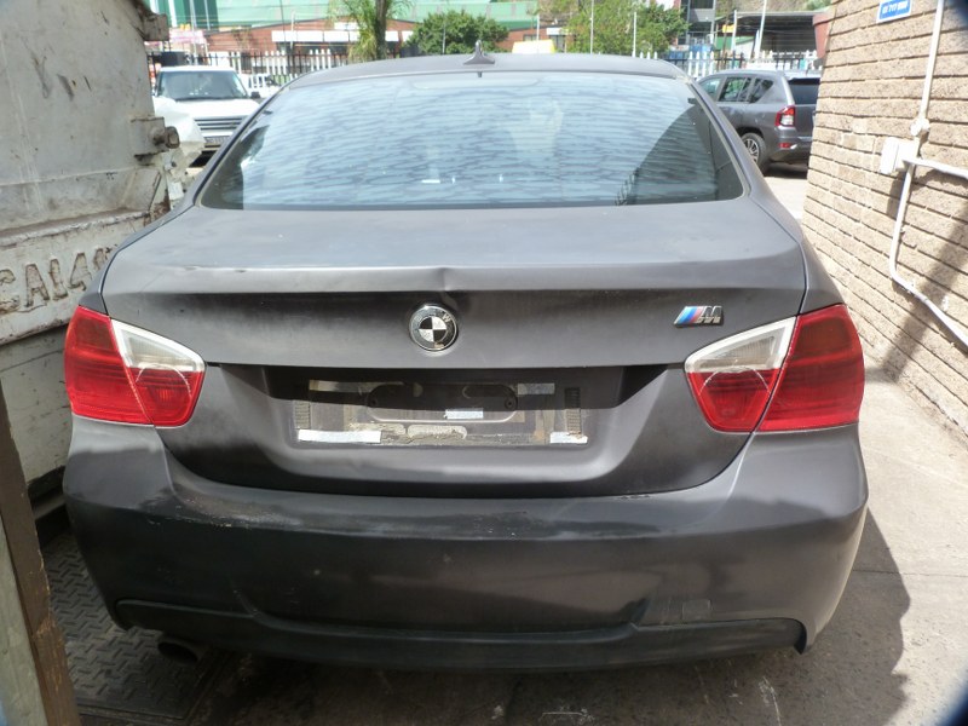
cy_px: 363
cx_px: 484
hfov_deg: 69.4
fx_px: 699
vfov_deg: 54.9
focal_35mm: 25
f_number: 4
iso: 125
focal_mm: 4.5
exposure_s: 1/160
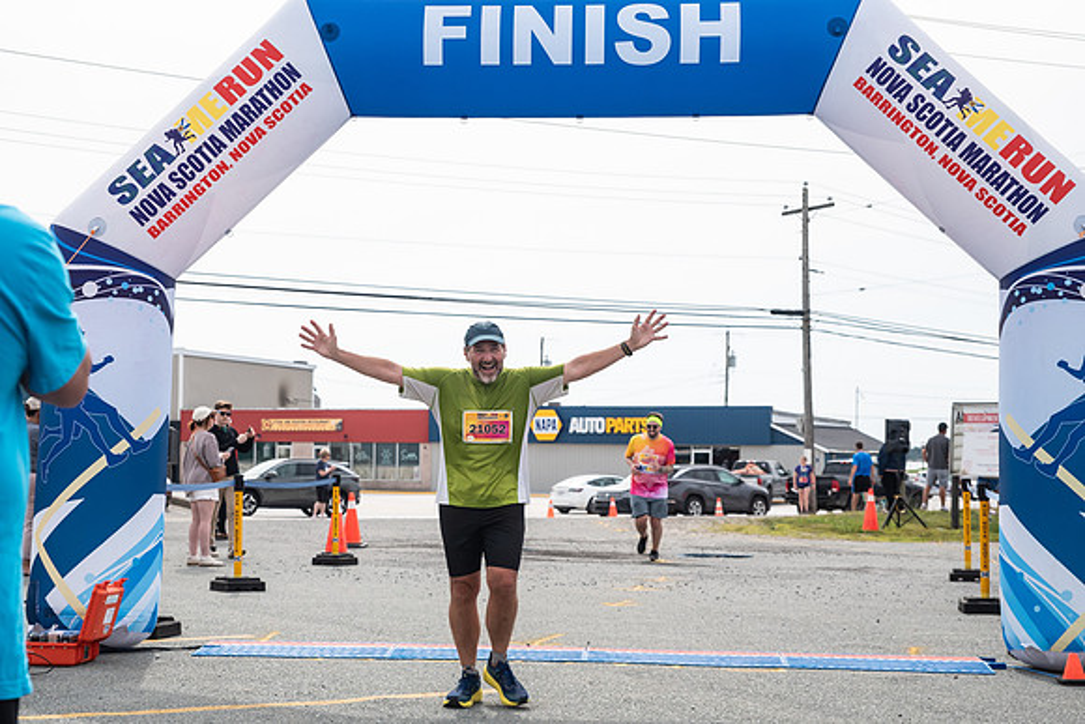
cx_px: 463
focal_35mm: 61
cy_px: 399
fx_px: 1833
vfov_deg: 22.3
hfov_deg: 32.9
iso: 800
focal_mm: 52
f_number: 4
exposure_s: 1/3200
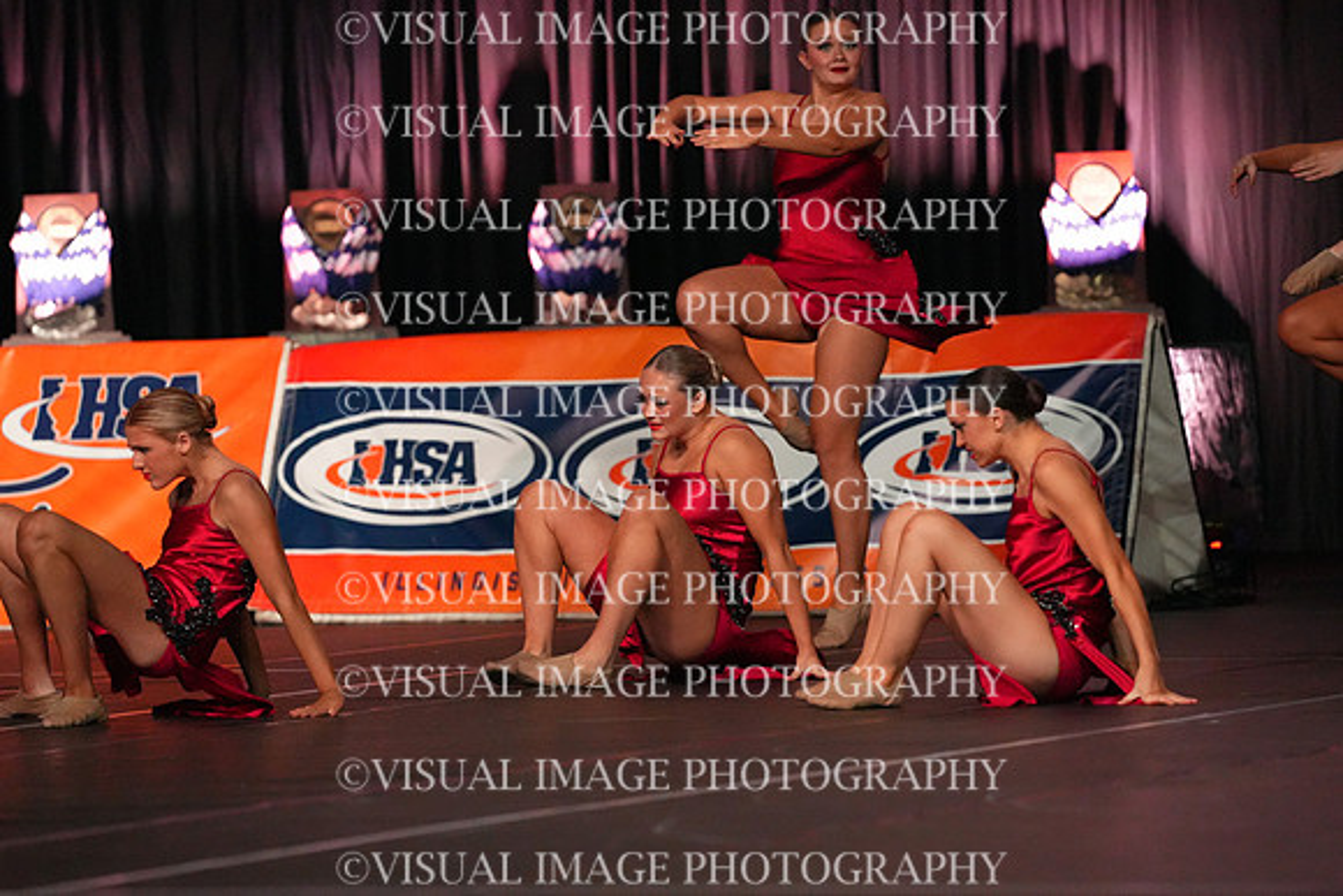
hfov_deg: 6.9
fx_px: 11194
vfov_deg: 4.6
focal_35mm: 300
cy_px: 448
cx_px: 672
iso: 16000
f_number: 3.5
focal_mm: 300
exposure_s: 1/1250
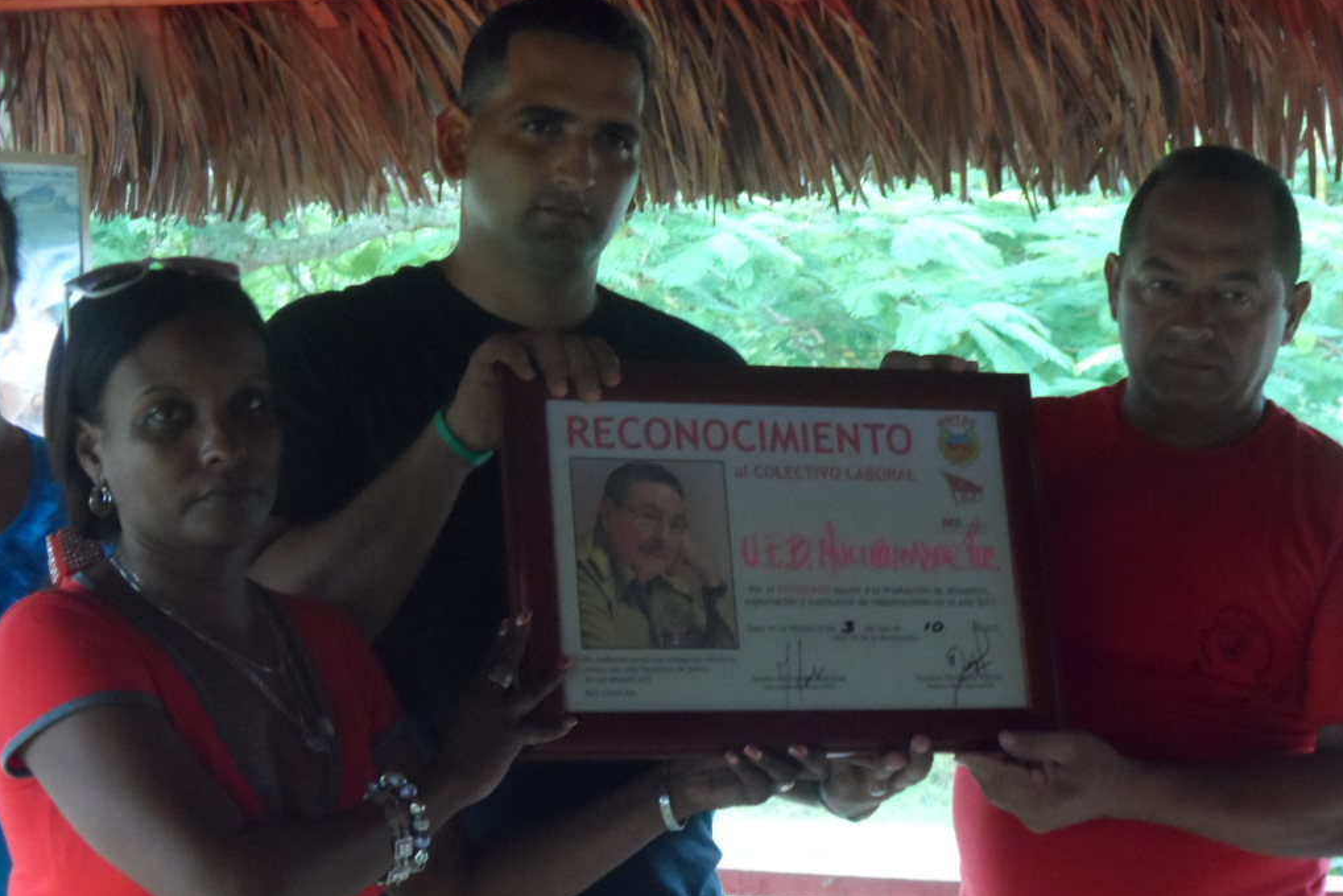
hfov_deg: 22.4
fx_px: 3395
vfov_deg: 15.0
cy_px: 458
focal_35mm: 91
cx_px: 670
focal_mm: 15.9
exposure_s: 1/30
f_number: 5
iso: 640
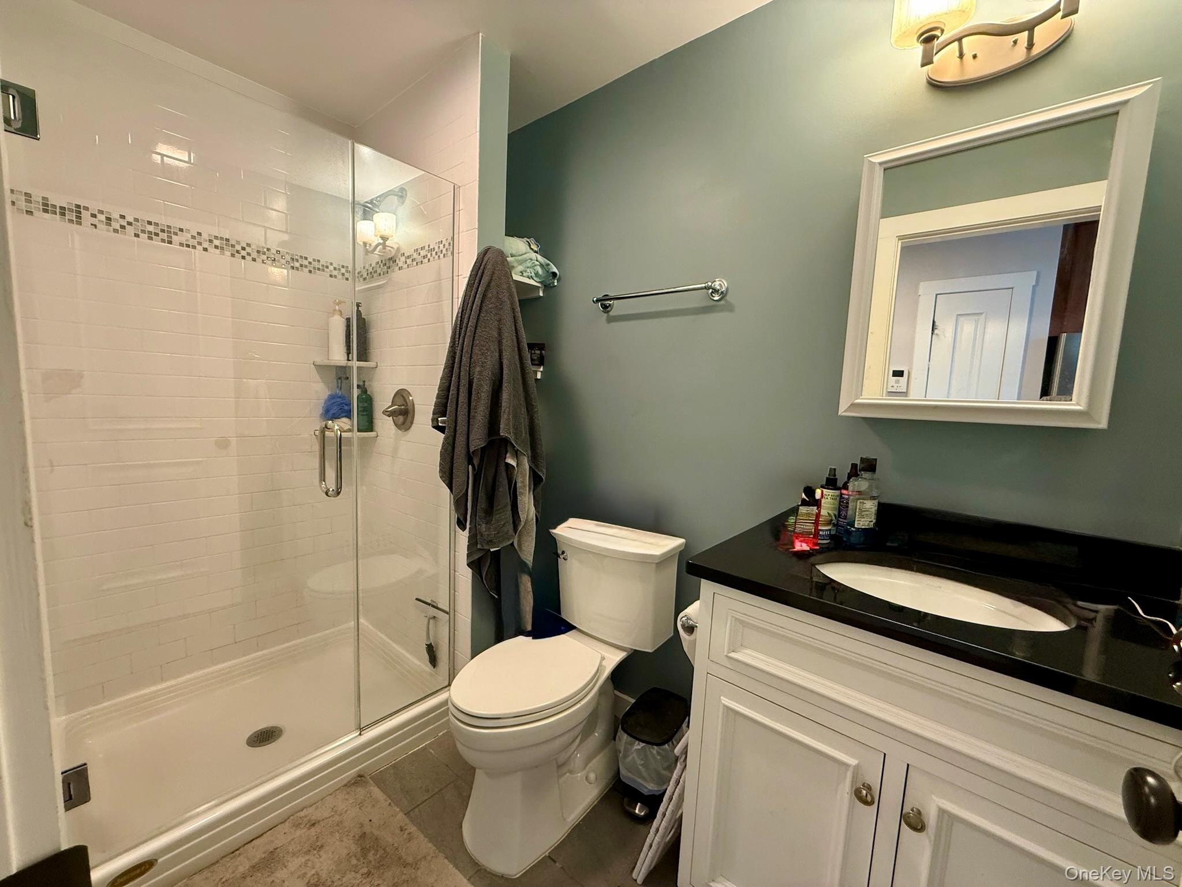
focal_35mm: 14
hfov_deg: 102.1
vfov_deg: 85.7
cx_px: 591
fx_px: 478
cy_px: 444
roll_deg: -2.4
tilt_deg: -5.7
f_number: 2.2
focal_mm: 2.22
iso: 400
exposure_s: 1/60
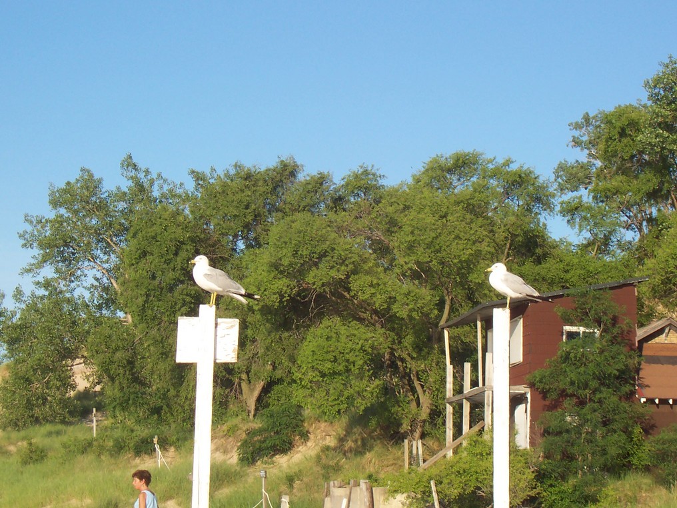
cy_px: 254
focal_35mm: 111
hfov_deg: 17.7
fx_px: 2171
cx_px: 338
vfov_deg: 13.3
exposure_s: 1/125
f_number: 9.5
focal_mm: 16.8
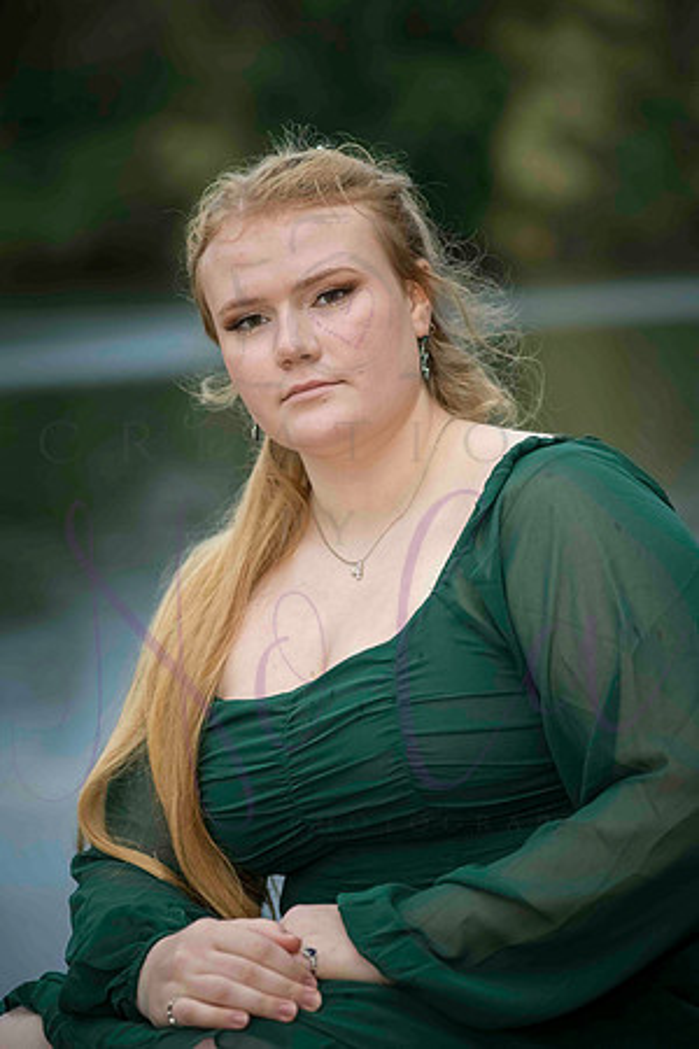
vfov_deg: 16.4
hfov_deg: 11.0
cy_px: 524
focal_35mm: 125
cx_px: 350
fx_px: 3640
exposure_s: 1/320
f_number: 4
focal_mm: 125
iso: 1600
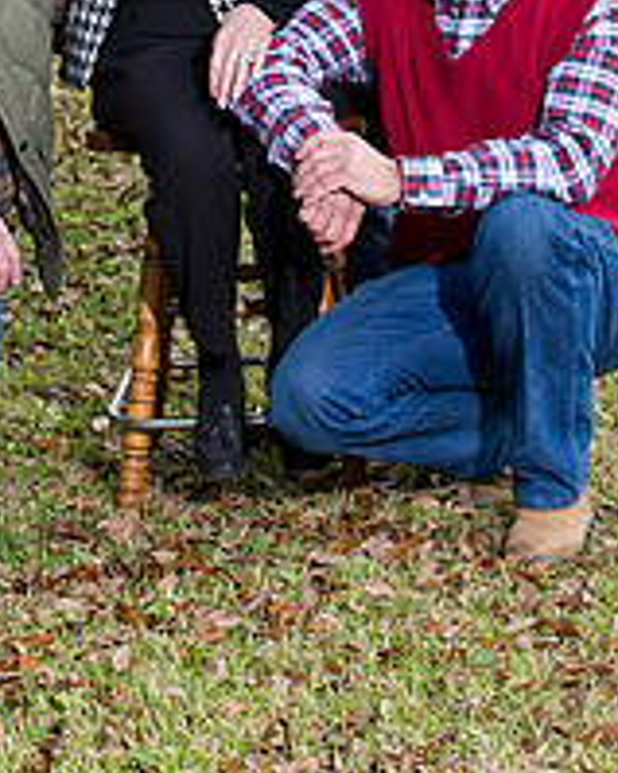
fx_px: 3638
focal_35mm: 159
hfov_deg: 9.7
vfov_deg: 12.0
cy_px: -31
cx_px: 200
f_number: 8
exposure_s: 1/160
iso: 800
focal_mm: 75
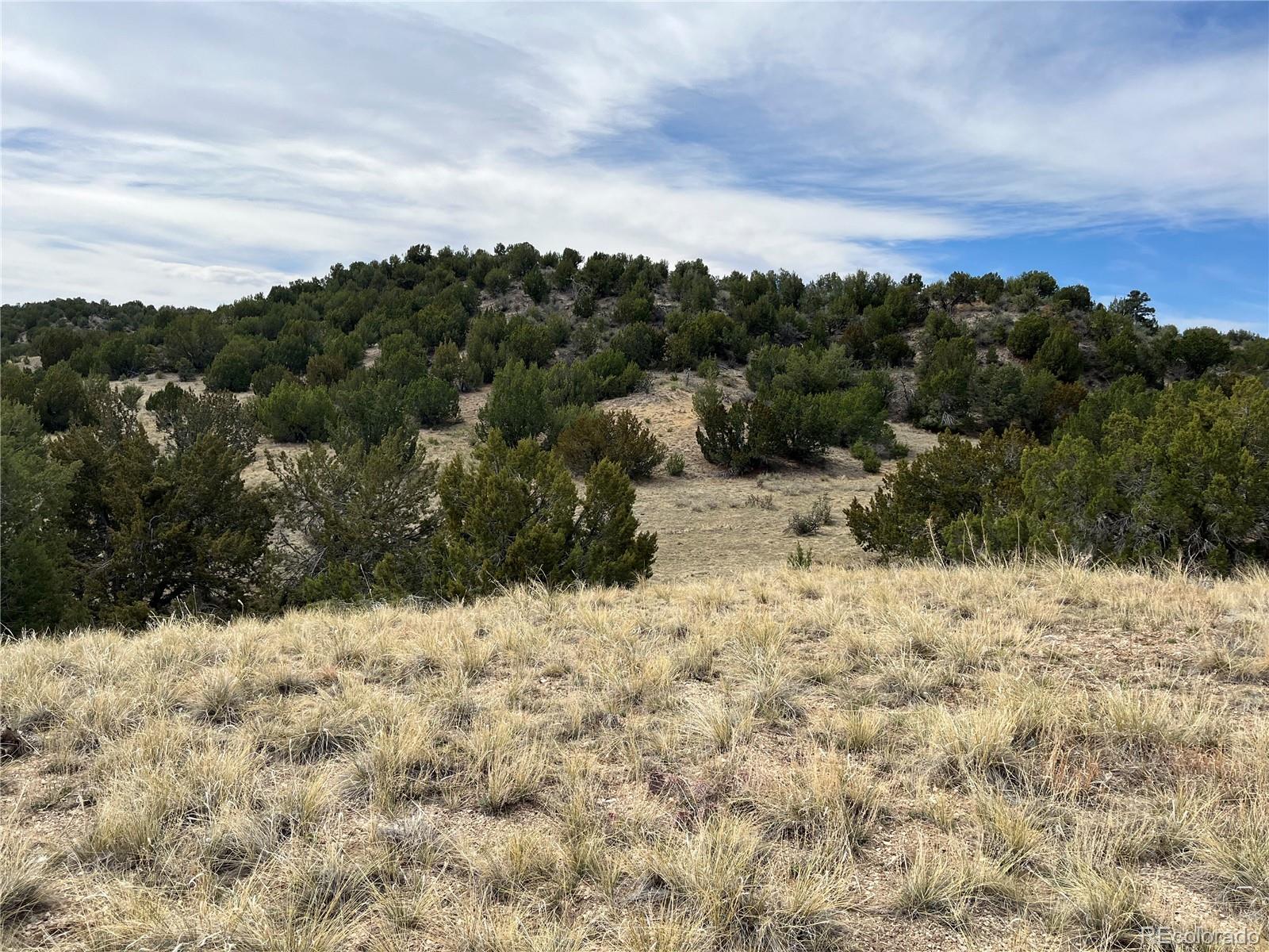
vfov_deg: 53.1
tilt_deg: -2.7
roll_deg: -3.5
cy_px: 476
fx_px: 953
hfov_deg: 67.3
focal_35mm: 26
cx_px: 634
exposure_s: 1/3876
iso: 50
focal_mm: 5.1
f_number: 1.6
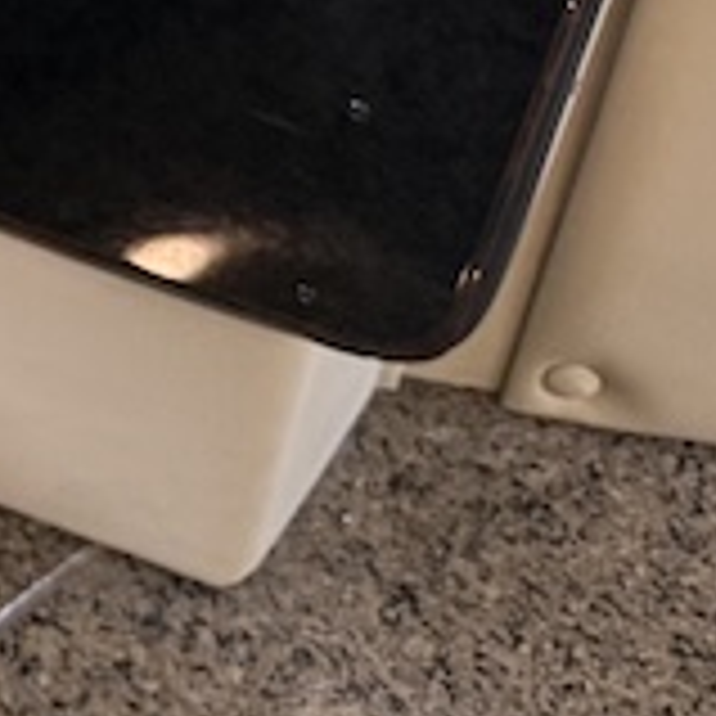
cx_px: -968
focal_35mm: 133
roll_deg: +3.4
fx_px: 3112
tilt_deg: -35.5
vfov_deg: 11.3
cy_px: -887
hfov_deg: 11.1
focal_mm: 6.76
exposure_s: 1/60
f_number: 1.78
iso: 250
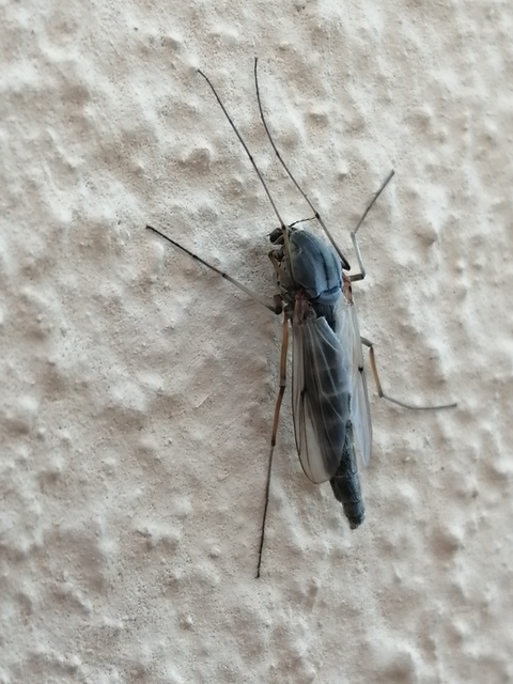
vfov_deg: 20.9
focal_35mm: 94
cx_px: 256
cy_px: 342
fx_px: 1857
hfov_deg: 15.7
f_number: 1.8
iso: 50
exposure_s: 1/130
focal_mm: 3.46
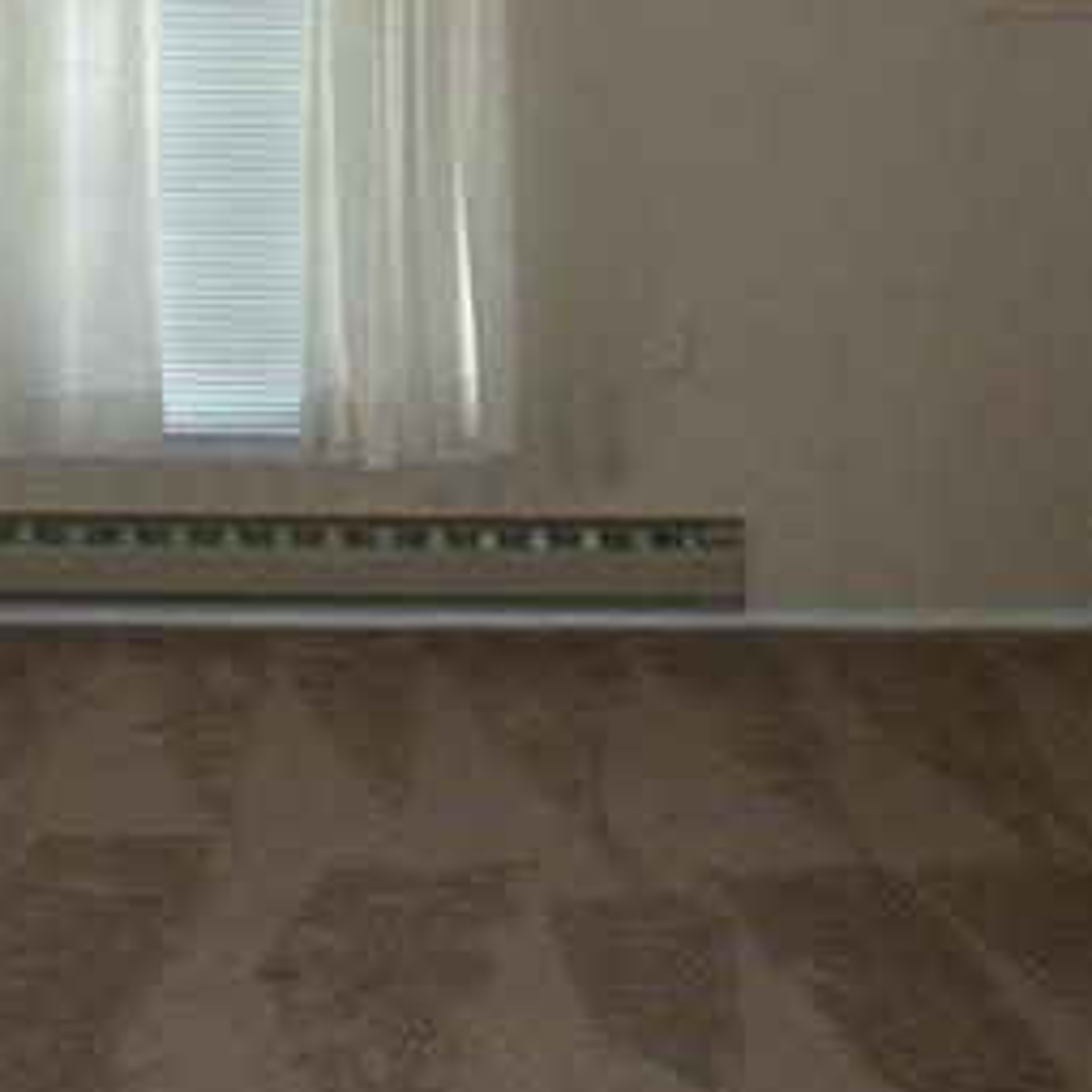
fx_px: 2927
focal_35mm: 82
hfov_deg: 21.1
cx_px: 505
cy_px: 163
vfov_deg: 20.8
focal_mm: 6.6
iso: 400
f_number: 3.5
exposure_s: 1/30
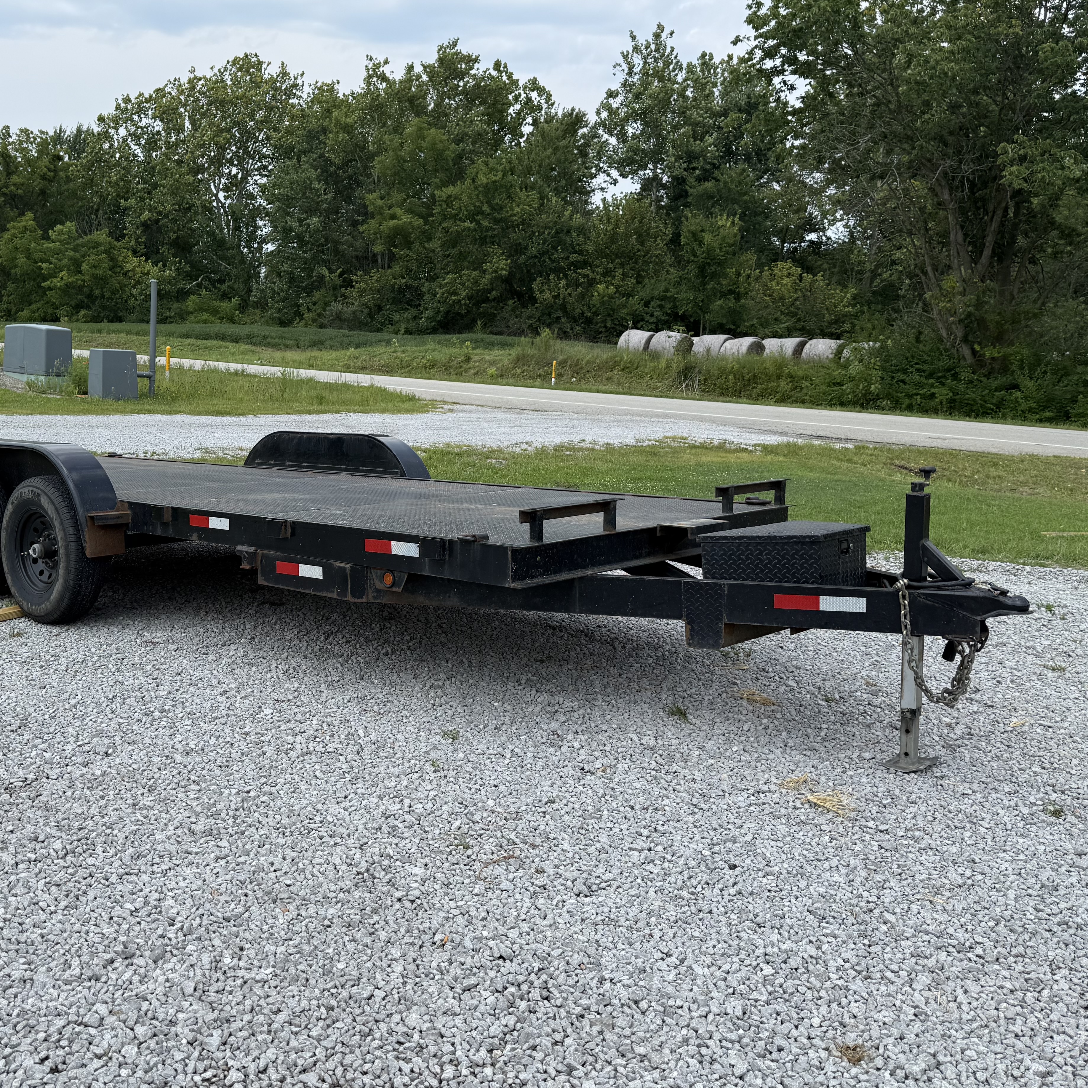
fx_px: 1173
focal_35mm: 33
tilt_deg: -10.2
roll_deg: -4.3
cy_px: 490
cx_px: 410
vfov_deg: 49.7
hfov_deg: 49.3
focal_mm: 6.76
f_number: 1.78
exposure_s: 1/4167
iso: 80
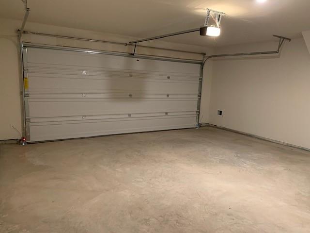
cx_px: 155
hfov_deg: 67.3
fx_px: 233
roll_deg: -2.0
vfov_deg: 53.1
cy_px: 116
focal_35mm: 26
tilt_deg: -8.7
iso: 320
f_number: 1.8
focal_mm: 4.25
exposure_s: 1/30
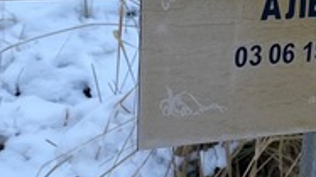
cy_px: -35
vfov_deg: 9.9
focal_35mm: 121
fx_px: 1013
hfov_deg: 17.3
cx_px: 326
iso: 32
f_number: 1.8
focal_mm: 4.25
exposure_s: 1/283
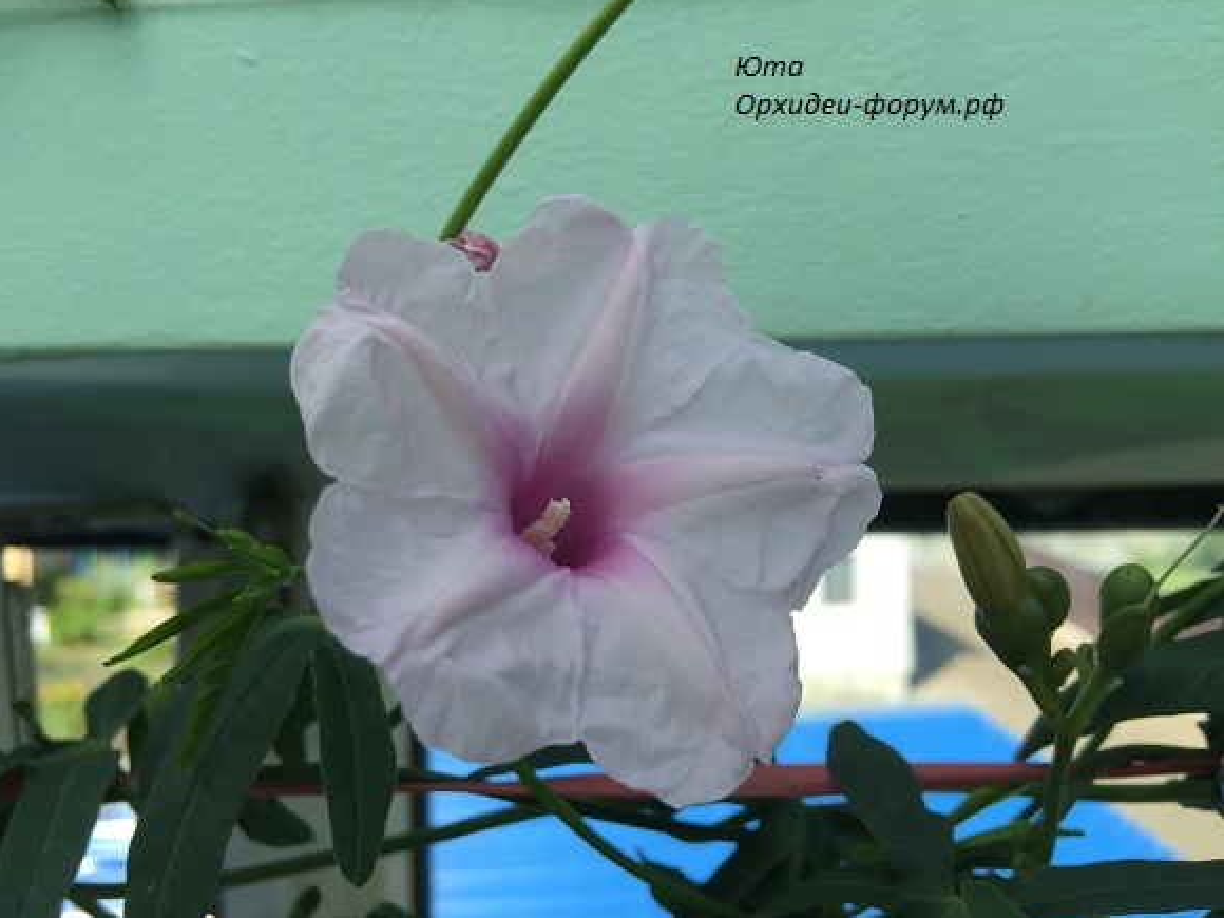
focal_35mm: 30
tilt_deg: +0.0
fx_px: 1061
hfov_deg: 60.0
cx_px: 595
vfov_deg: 46.8
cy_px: 466
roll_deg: -0.1
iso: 32
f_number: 2.2
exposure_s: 1/719
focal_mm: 4.15
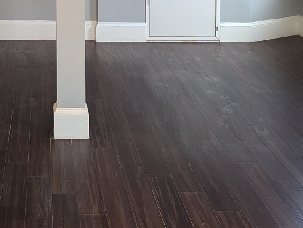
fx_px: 596
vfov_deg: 19.9
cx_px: 24
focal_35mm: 68
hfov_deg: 27.4
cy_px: -71
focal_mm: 6.81
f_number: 1.85
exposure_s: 1/153
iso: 301
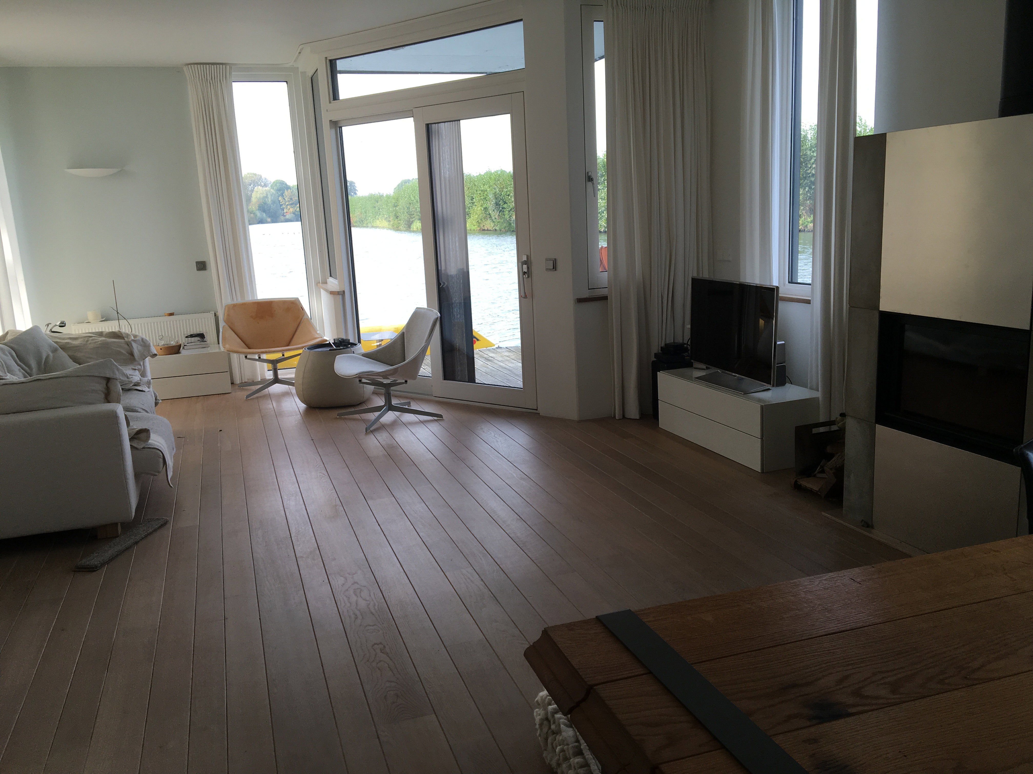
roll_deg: +1.8
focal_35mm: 29
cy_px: 387
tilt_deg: -10.2
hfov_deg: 61.7
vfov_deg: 48.2
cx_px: 516
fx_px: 865
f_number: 2.2
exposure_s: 1/146
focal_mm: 4.15
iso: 25
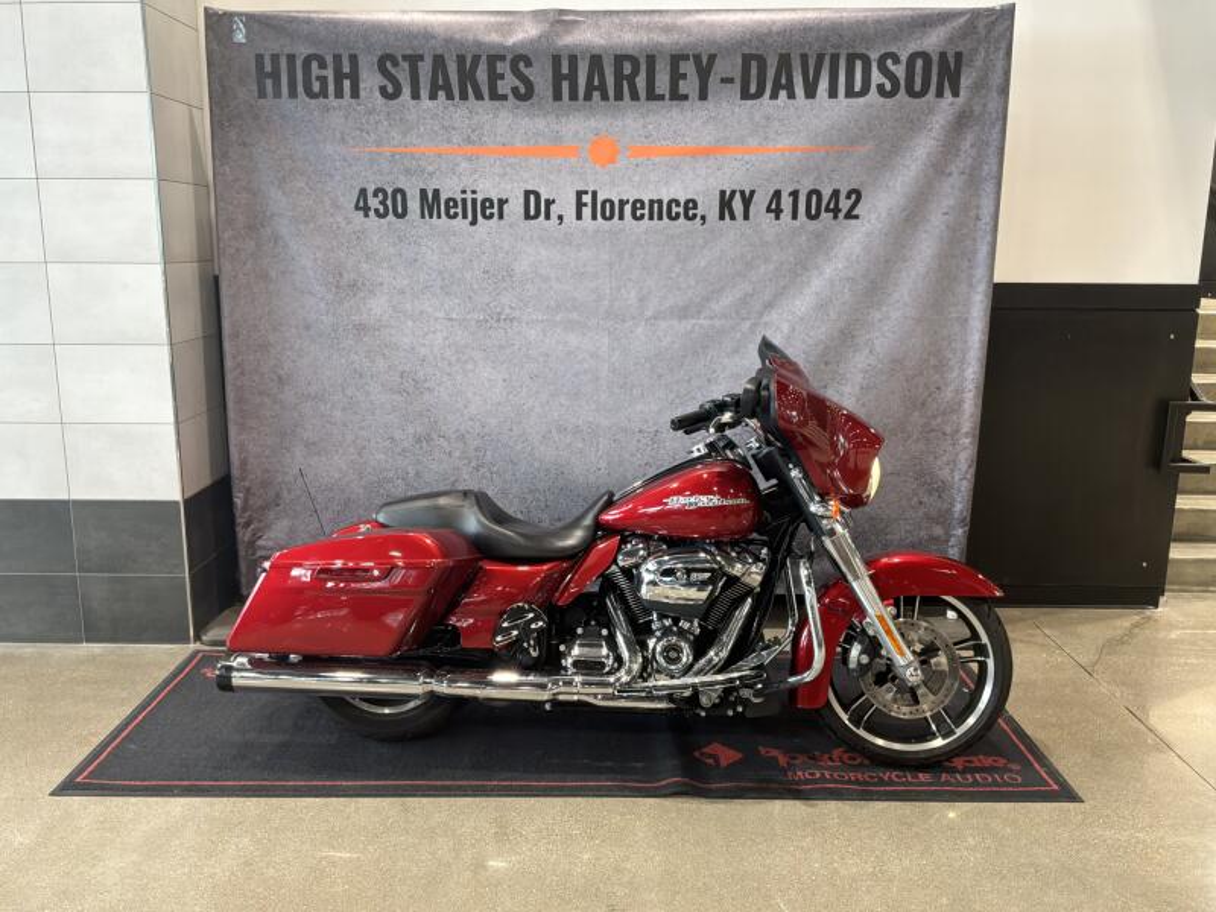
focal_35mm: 28
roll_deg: -0.3
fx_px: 984
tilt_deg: -11.8
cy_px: 456
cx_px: 608
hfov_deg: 63.4
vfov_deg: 49.7
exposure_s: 1/63
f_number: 1.8
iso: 64
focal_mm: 3
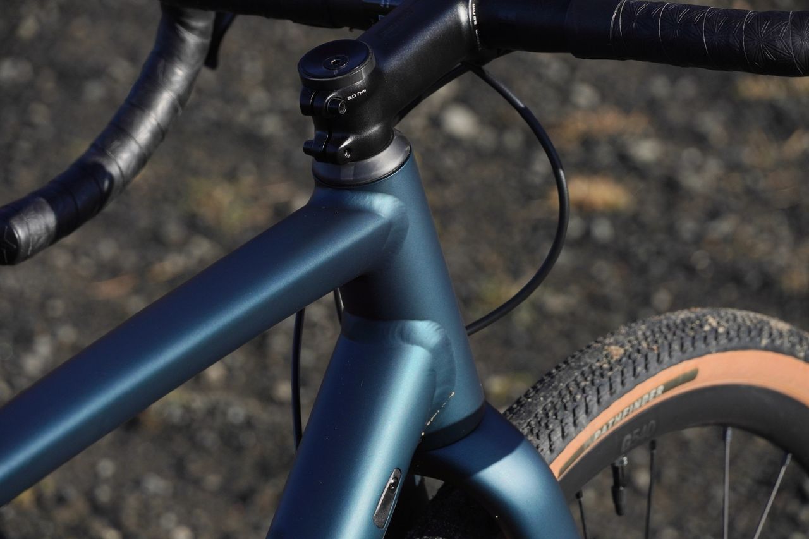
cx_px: 404
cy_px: 270
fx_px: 4550
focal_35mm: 202
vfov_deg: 6.8
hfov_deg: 10.2
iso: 250
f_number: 8
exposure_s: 1/1250
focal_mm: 135
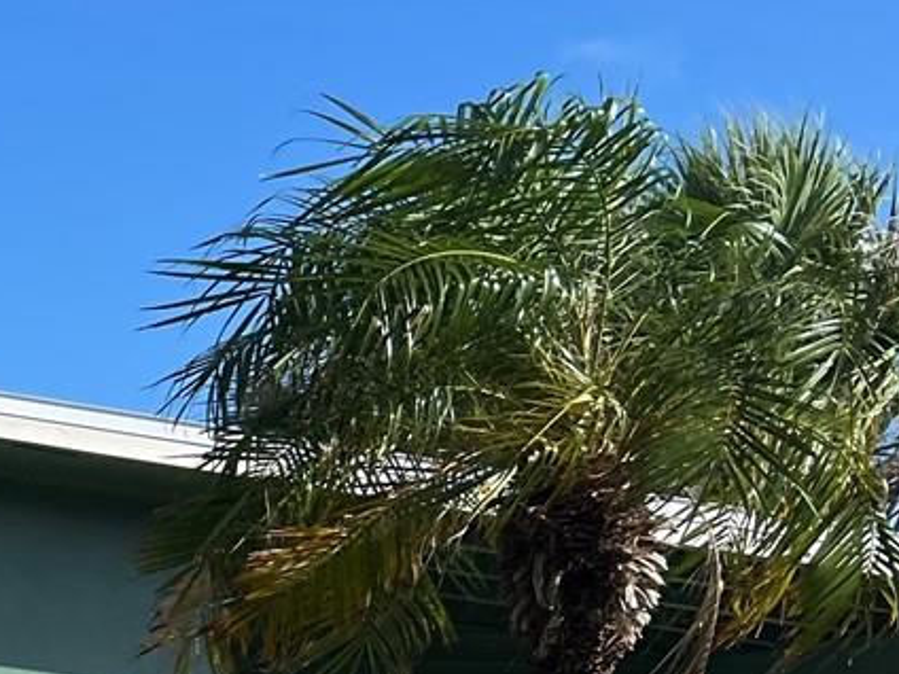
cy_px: 943
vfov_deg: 14.3
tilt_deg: -1.7
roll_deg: -0.6
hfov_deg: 16.6
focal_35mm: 98
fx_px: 2545
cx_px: -742
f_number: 1.5
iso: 50
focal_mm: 5.7
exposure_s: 1/3257
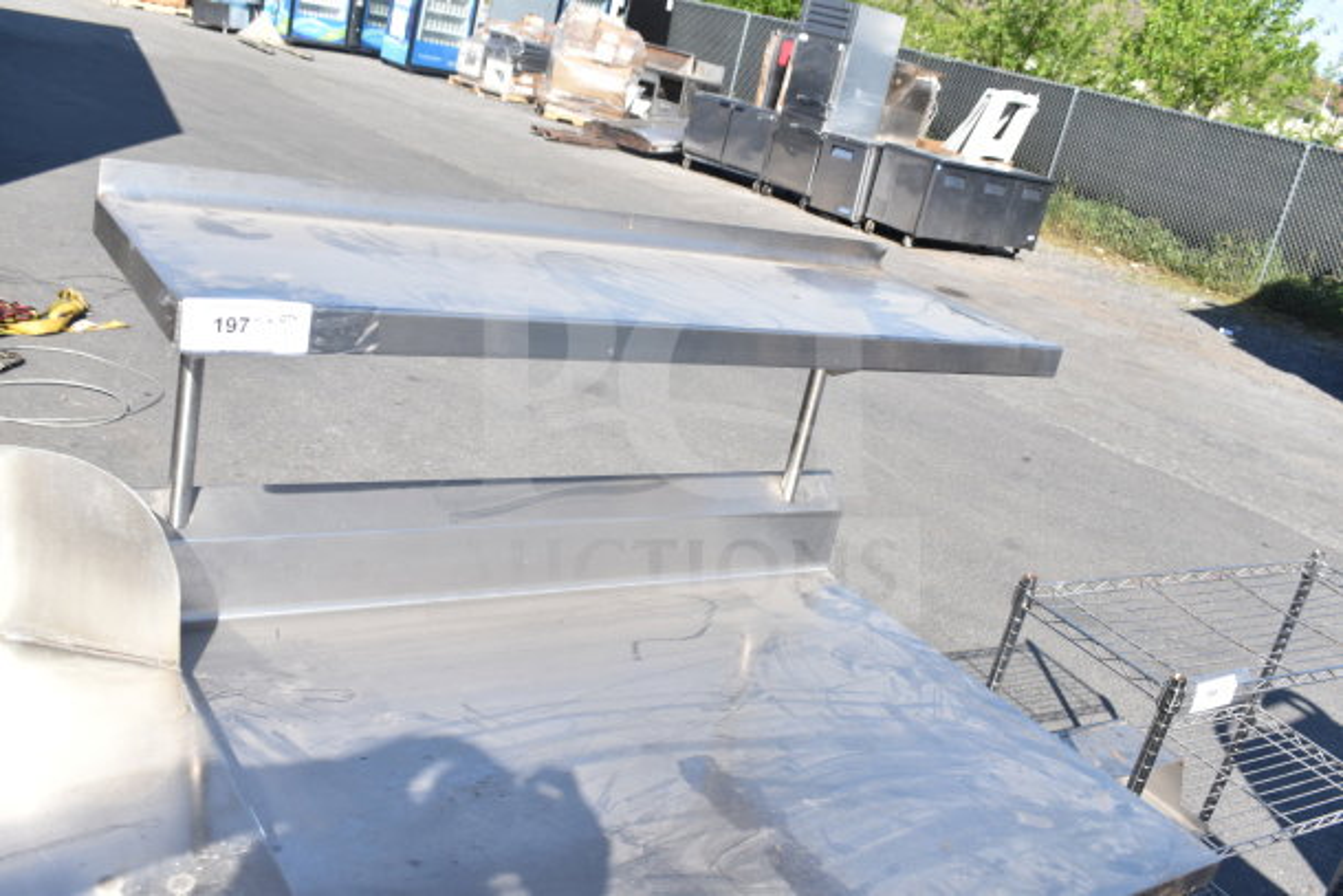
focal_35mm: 33
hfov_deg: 57.2
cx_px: 672
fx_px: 1231
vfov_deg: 40.0
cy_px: 448
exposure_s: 1/250
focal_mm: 22
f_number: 8
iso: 200
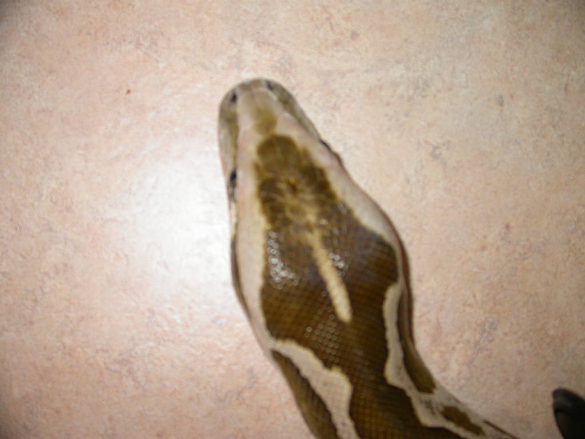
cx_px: 292
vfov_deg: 37.7
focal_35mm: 38
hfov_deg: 49.0
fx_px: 642
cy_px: 220
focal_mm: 7.85
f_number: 2.6
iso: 100
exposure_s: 1/60
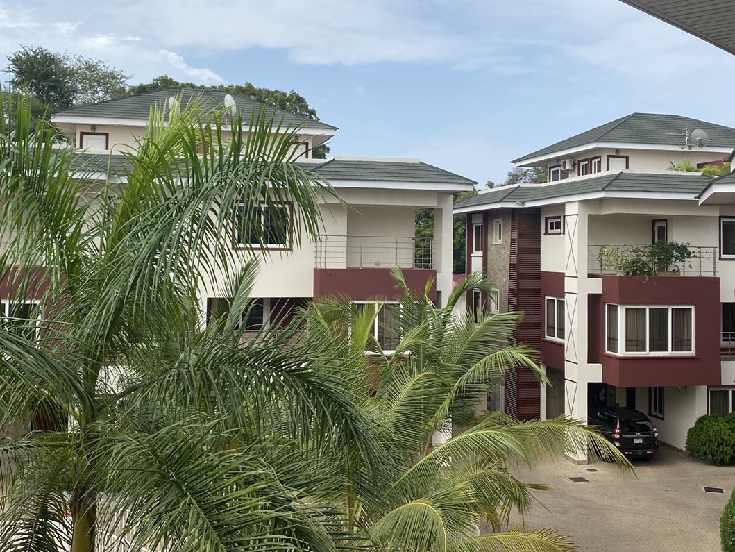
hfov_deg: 52.6
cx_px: 353
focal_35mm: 35
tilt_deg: +1.9
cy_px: 219
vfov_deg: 40.5
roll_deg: +1.9
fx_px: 743
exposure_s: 1/2625
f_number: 1.8
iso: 32
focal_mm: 4.25
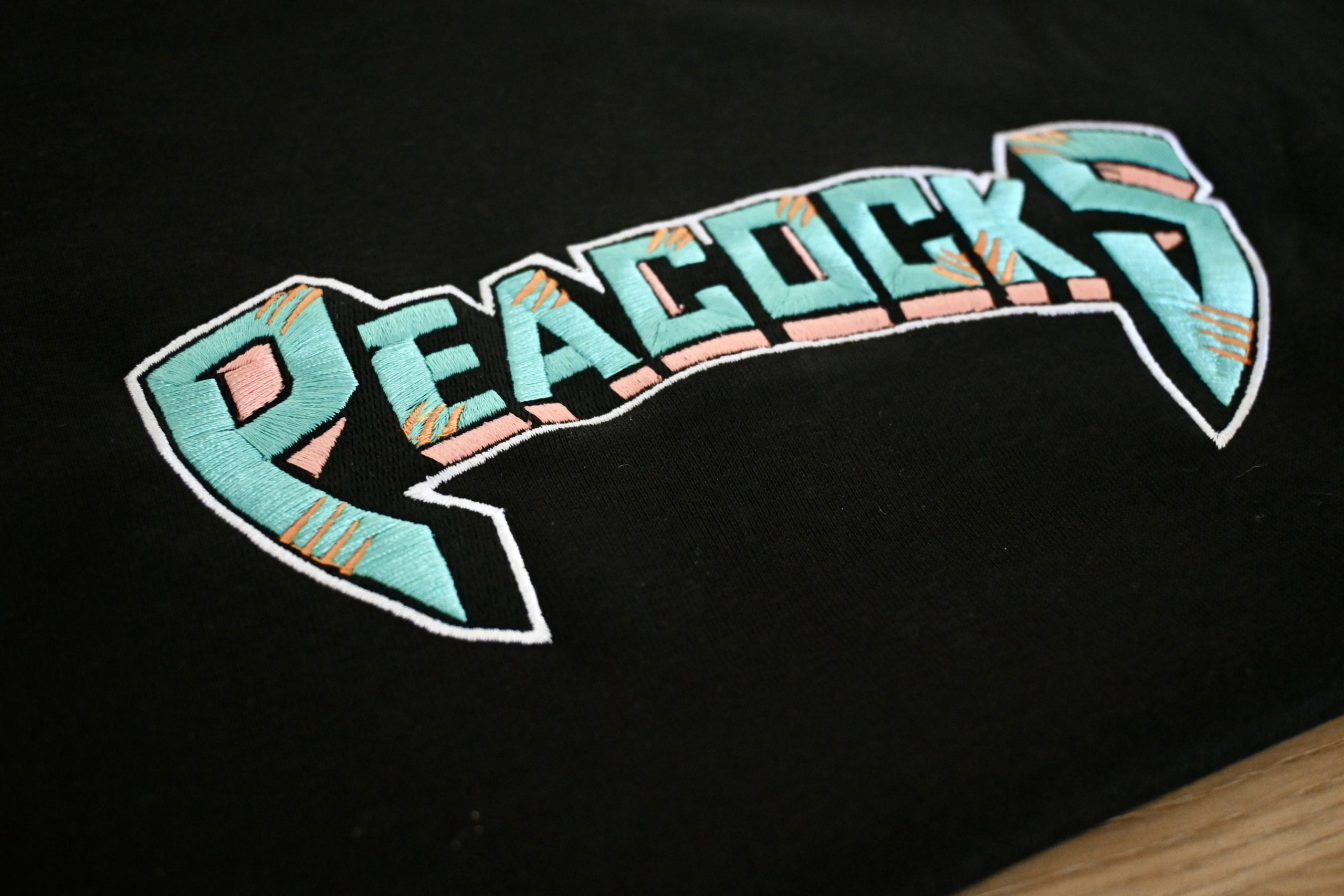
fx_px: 1540
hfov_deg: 47.2
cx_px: 672
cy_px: 448
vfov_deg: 32.4
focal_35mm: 41
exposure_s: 1/60
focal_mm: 27.5
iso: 3200
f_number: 4.5
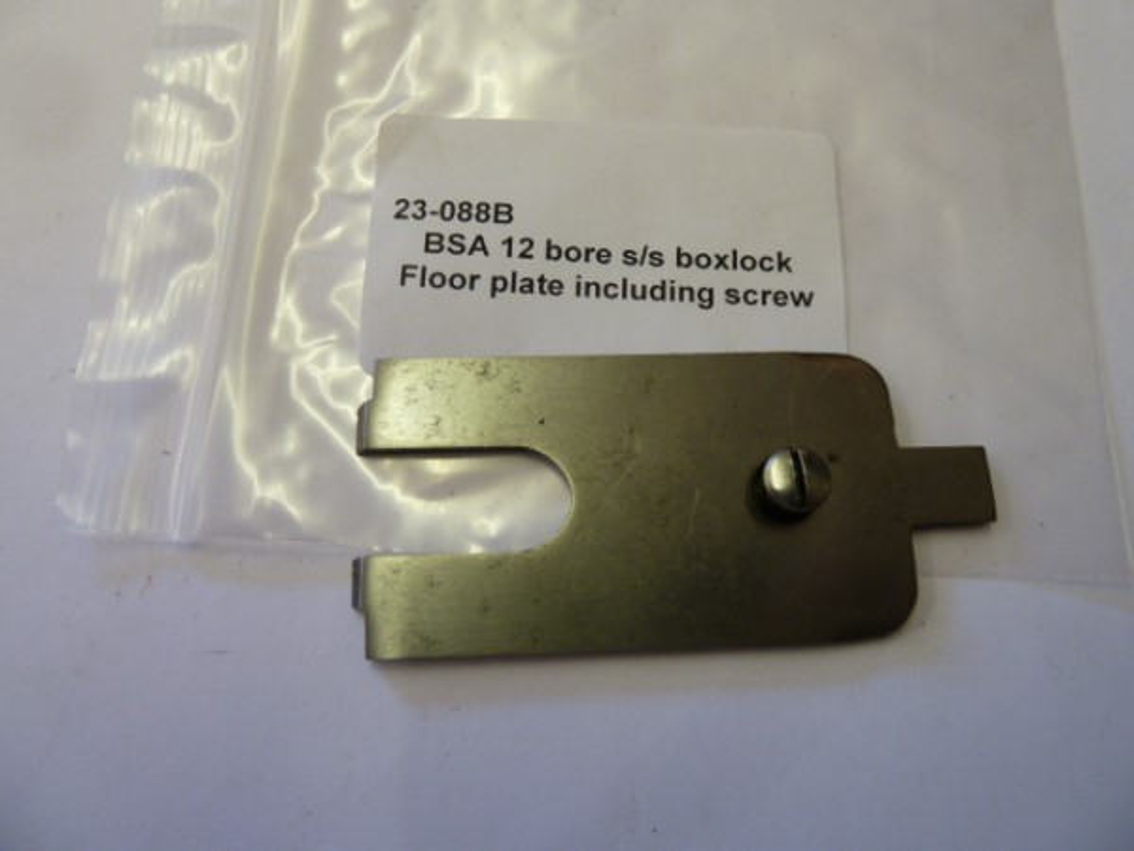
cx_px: 567
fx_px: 819
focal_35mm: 25
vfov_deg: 54.9
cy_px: 426
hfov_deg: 69.4
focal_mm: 4.1
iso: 160
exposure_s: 1/30
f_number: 3.3
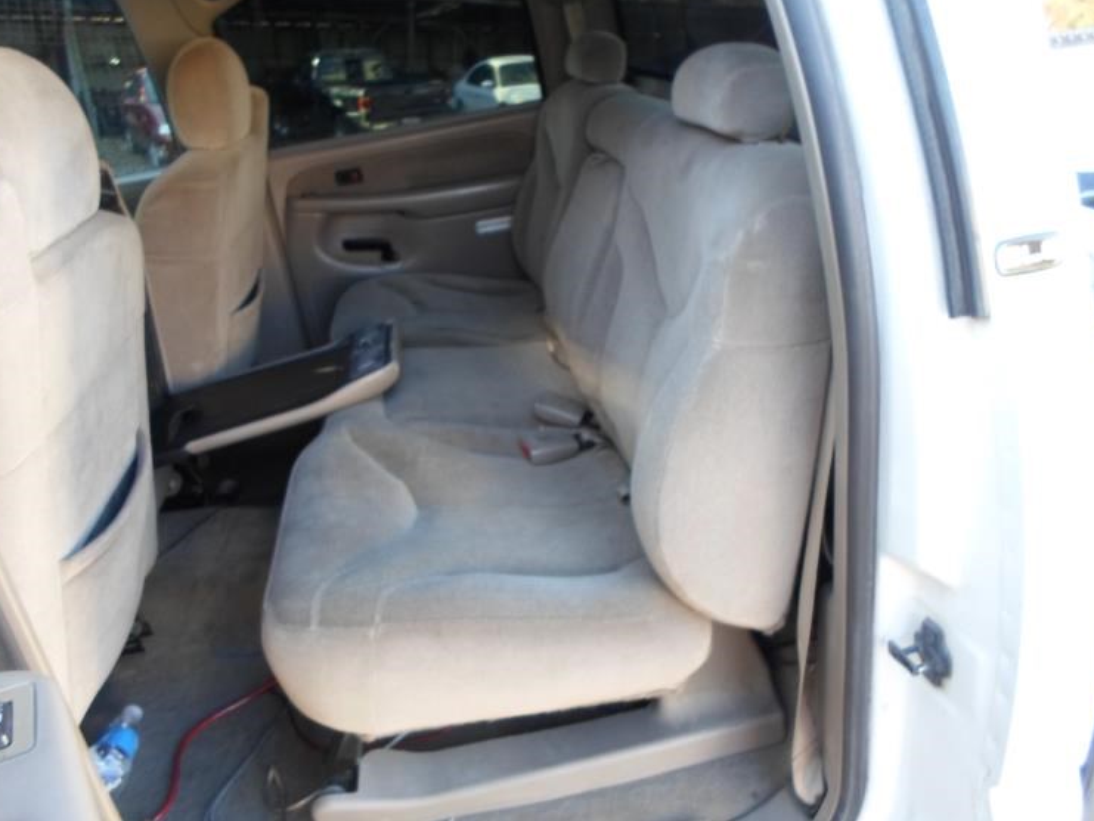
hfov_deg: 65.3
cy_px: 381
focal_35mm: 27
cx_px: 546
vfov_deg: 51.3
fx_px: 853
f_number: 2.5
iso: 80
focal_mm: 4.5
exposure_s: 1/30
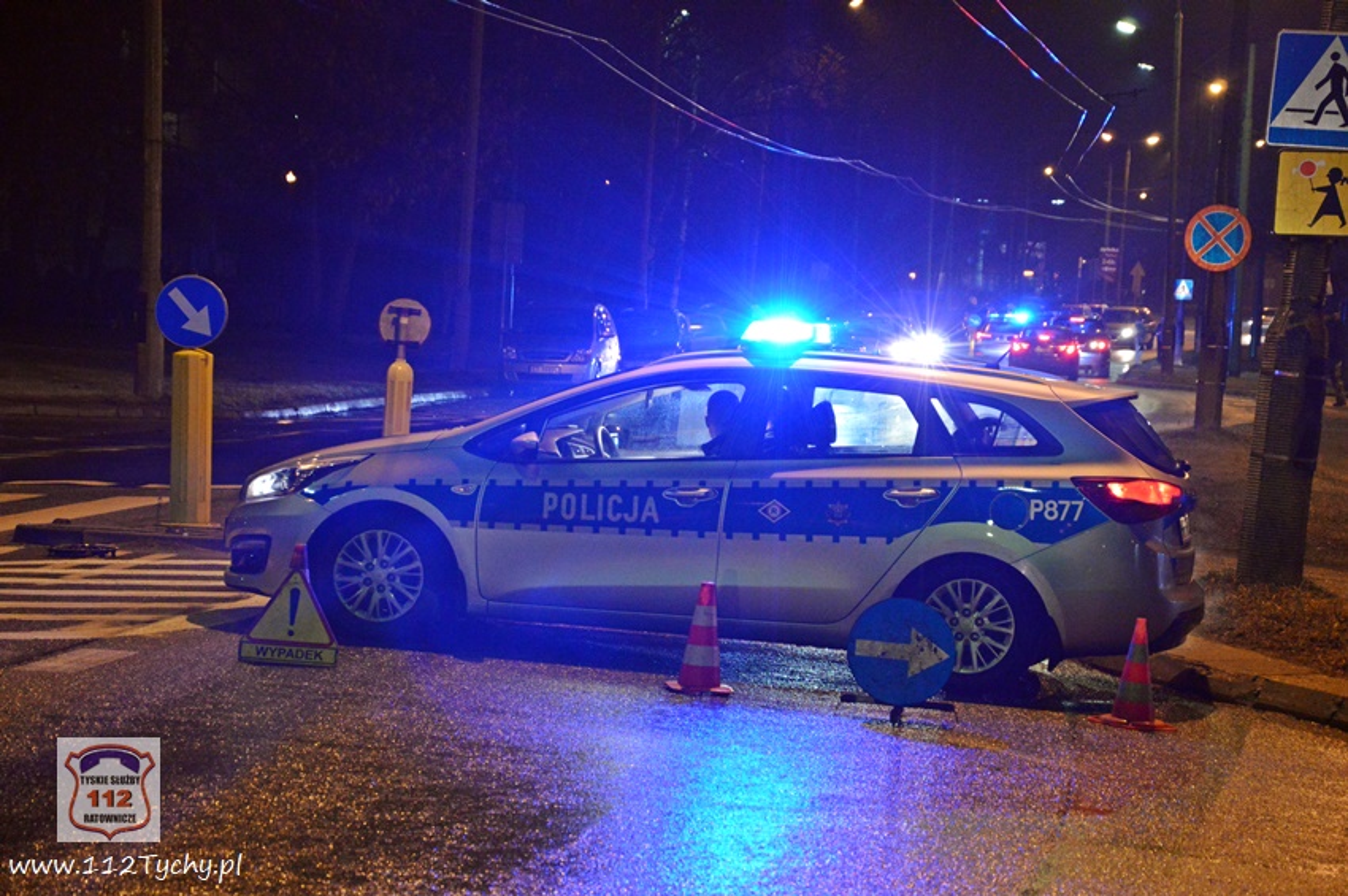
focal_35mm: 120
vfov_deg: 11.4
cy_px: 448
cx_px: 674
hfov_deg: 17.1
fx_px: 4489
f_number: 5.3
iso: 3200
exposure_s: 1/25
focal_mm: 80
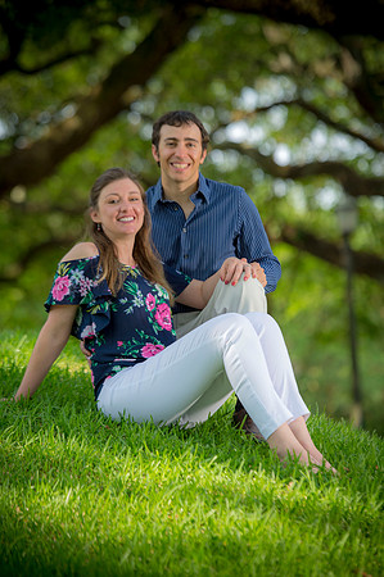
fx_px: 2486
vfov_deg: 13.3
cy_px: 288
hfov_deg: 8.8
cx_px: 192
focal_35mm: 155
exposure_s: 1/400
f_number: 3.5
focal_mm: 155
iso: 200
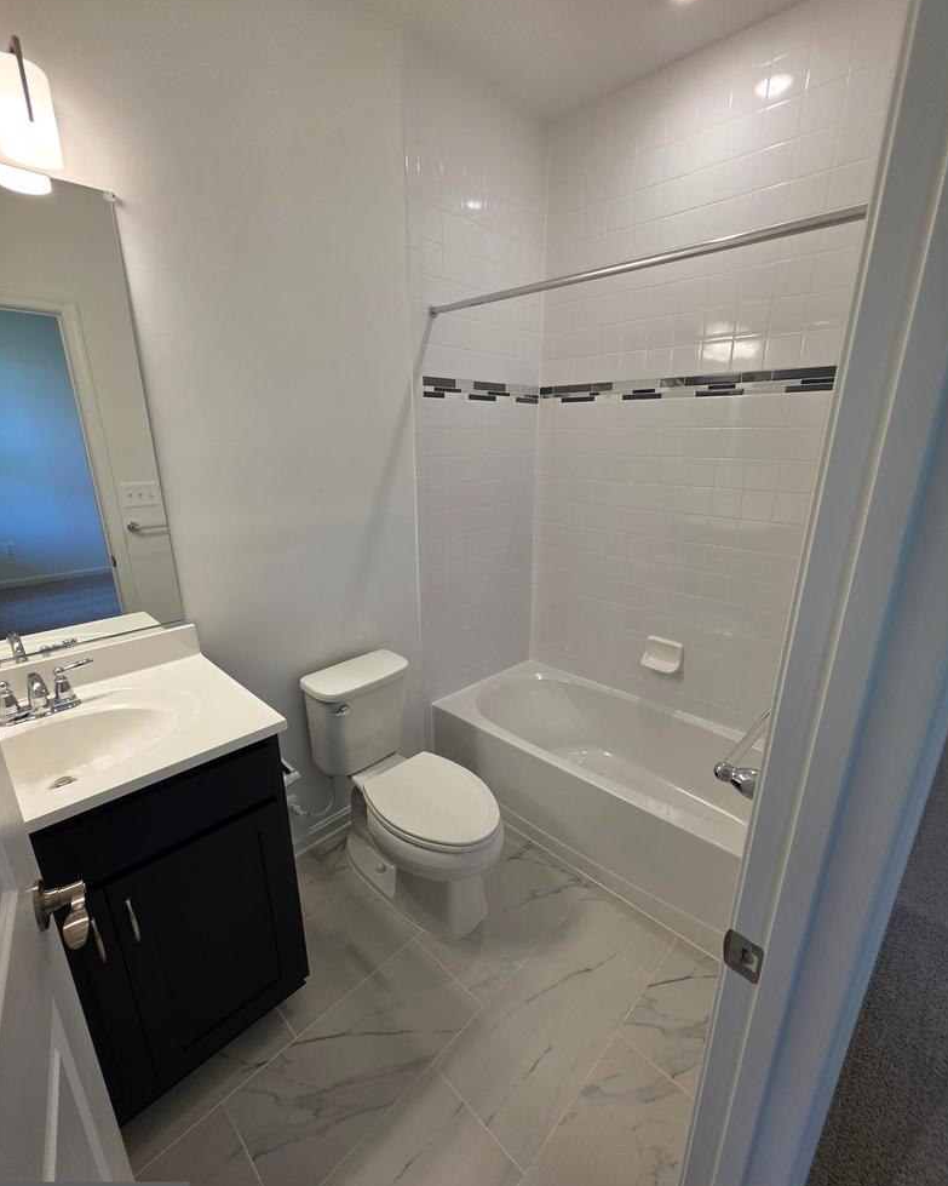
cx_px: 467
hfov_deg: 88.0
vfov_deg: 100.7
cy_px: 597
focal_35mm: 14
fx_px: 491
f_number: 1.9
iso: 80
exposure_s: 1/120
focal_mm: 2.2
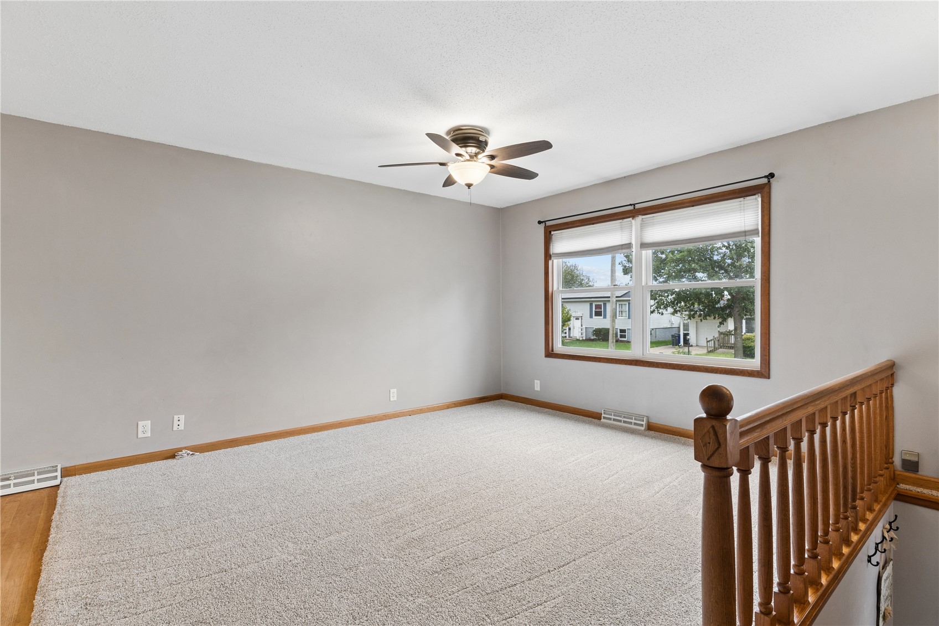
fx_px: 443
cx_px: 470
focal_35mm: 17
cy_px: 313
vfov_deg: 70.4
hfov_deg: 93.3
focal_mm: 17
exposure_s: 1/13
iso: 500
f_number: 8
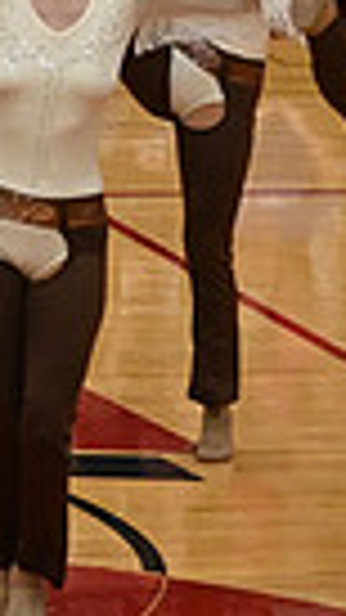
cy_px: -2
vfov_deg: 4.6
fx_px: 7622
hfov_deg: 2.6
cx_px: -750
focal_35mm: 467
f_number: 4
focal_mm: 70
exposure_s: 1/400
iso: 3200
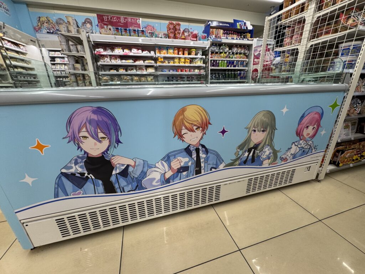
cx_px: 182
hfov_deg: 102.1
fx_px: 148
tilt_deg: -19.2
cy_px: 137
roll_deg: -0.2
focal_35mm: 14
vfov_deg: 85.7
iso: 125
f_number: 2.2
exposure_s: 1/100
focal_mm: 2.22
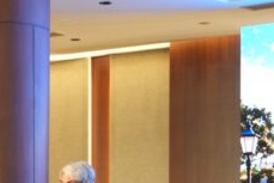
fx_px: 1637
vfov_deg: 6.3
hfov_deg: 9.5
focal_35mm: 215
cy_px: 277
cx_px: -36
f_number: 2.8
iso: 1000
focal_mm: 48
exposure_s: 1/100
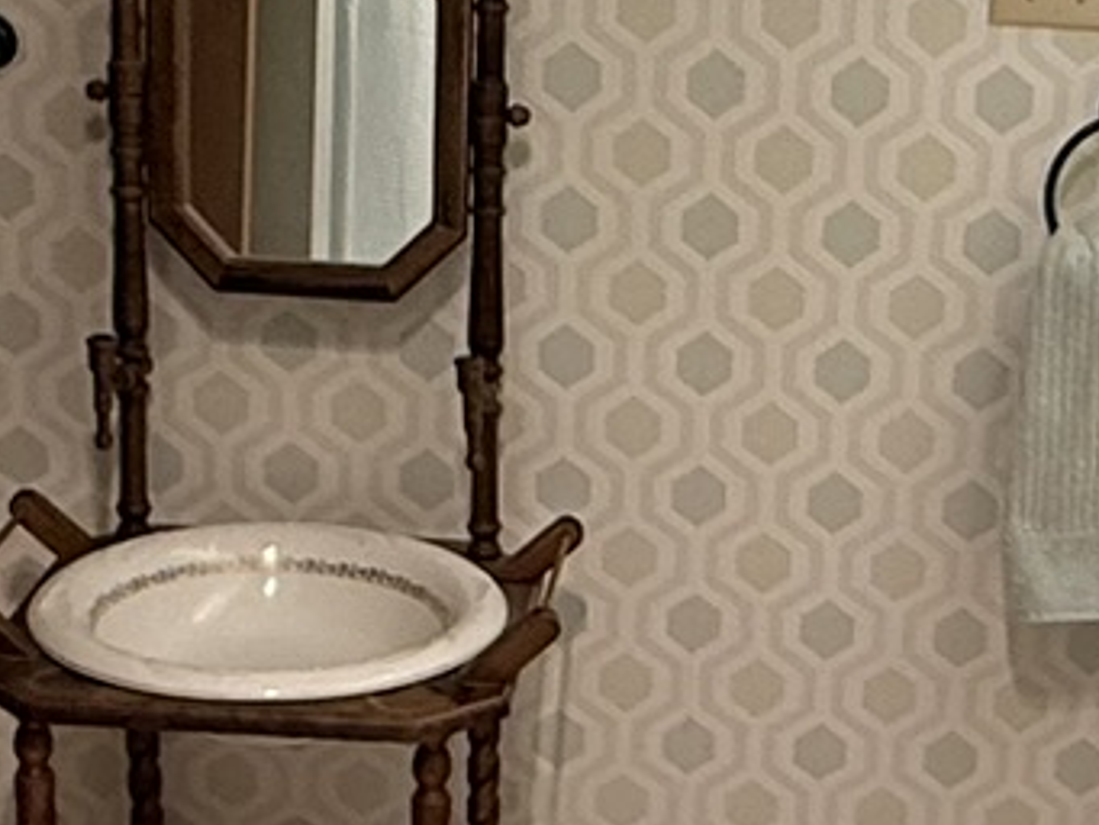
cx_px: 812
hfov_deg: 23.1
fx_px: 2668
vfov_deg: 17.5
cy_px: 628
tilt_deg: -18.4
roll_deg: -3.0
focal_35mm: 84
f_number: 2.2
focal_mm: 2.22
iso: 125
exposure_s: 1/120
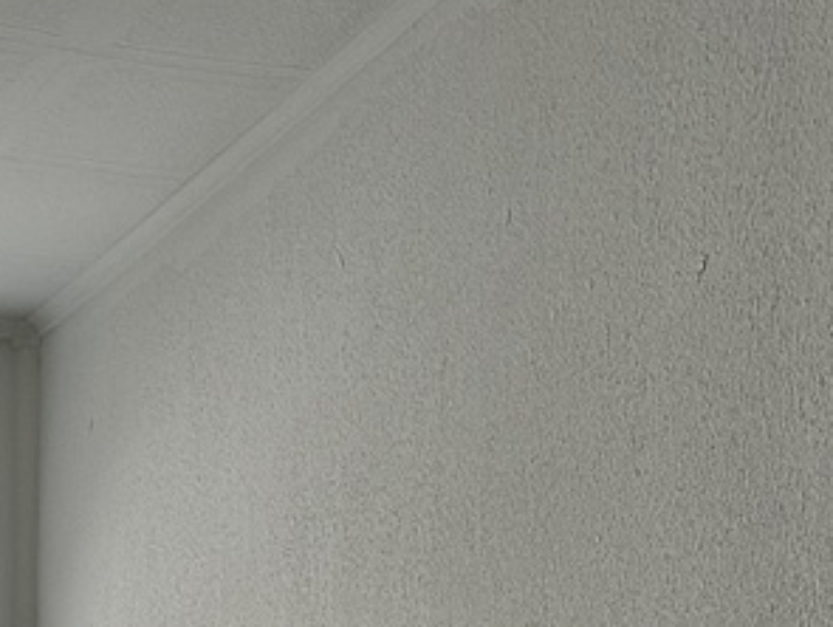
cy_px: 1471
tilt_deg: -1.2
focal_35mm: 117
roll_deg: -0.1
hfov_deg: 16.0
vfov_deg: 10.9
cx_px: -246
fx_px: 2819
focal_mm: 6.86
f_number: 1.78
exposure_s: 1/121
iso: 160
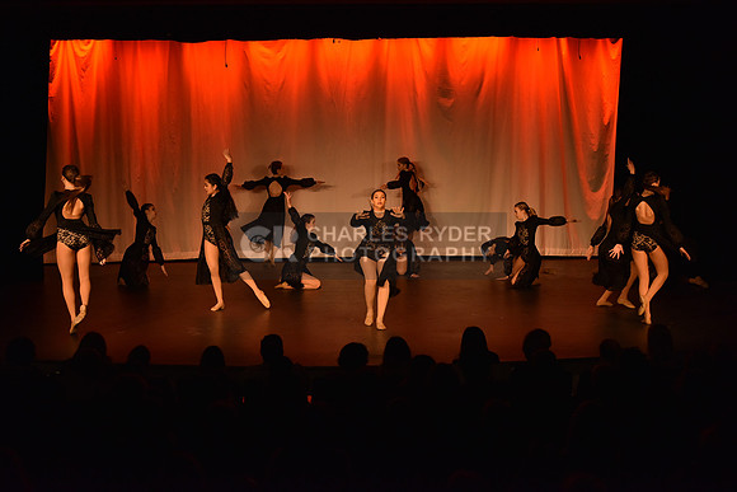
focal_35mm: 70
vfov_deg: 19.5
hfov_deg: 28.8
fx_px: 1433
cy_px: 246
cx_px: 368
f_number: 4.5
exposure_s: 1/250
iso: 2000
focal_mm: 70
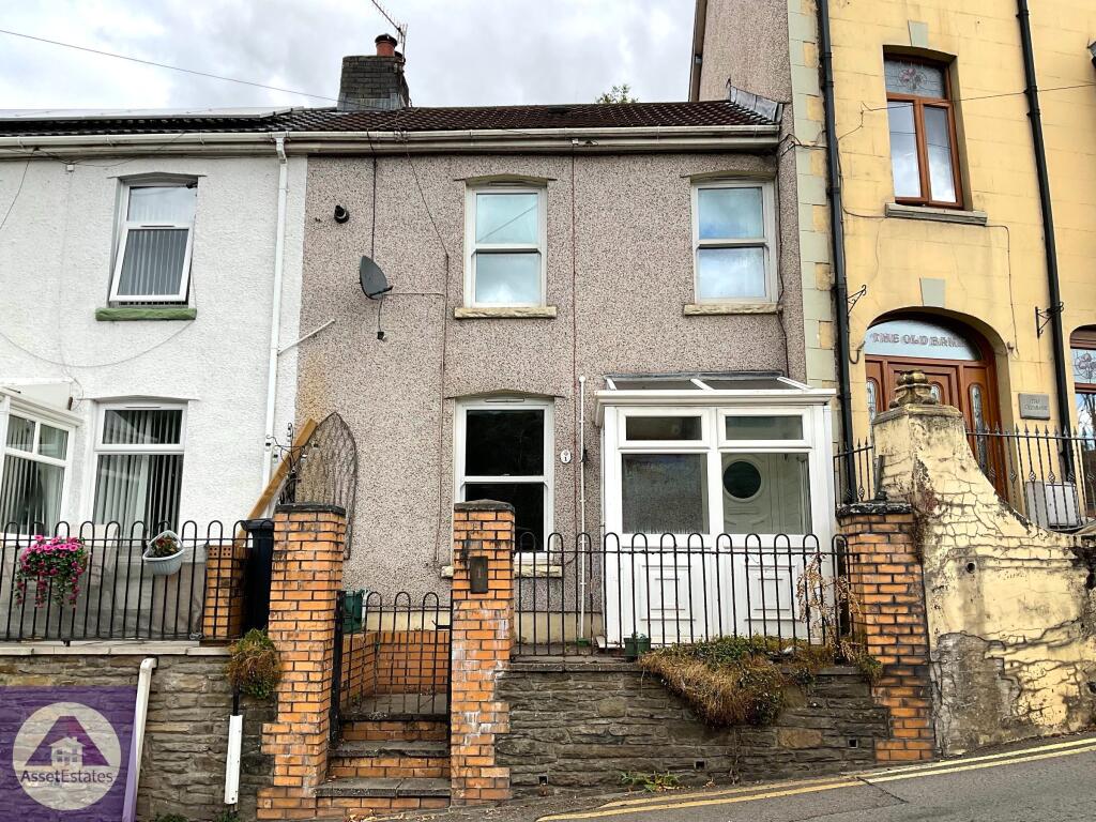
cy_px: 411
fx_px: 918
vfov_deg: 48.2
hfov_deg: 61.7
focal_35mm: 29
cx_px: 548
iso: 16
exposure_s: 1/816
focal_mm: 3
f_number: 1.8
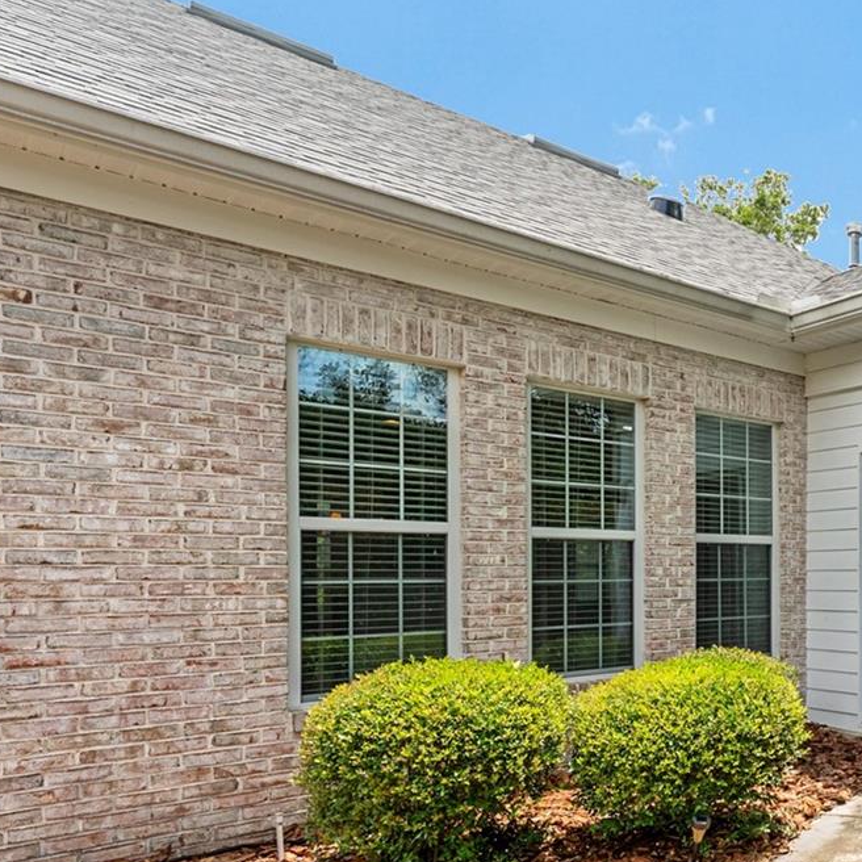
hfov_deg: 43.2
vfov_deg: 54.9
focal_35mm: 29
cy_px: 549
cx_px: 949
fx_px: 817
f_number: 7.1
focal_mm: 14
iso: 500
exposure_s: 1/250
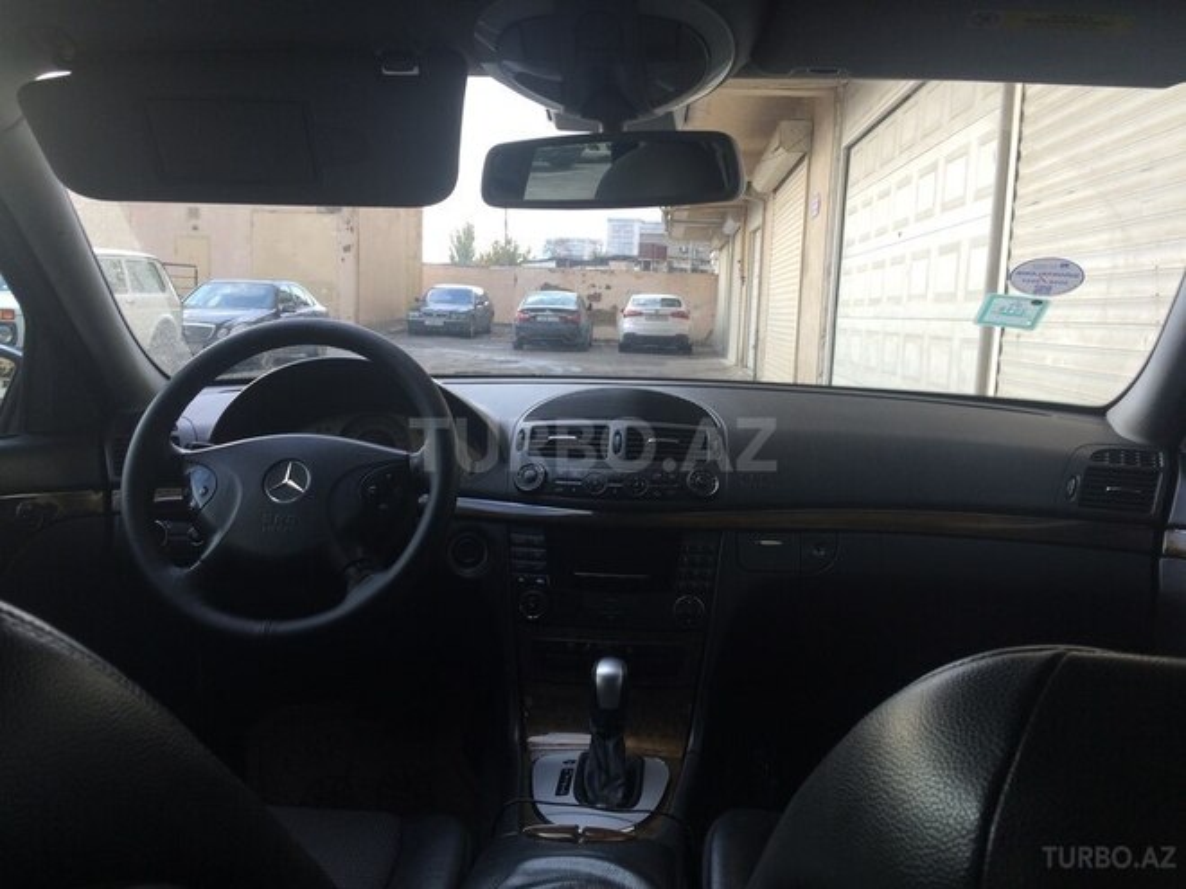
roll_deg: -1.3
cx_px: 593
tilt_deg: -8.6
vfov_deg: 48.2
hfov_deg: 61.7
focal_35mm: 29
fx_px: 994
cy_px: 444
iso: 32
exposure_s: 1/100
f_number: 2.2
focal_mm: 4.15
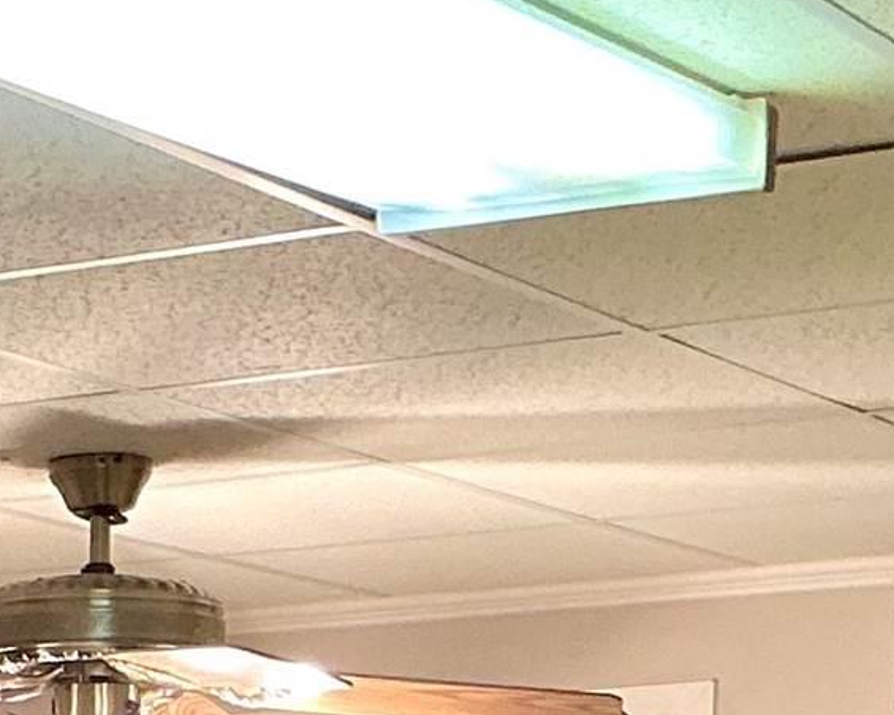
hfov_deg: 12.4
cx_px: -36
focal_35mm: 154
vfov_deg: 9.4
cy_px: 1457
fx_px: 4075
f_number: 1.8
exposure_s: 1/60
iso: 125
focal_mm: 3
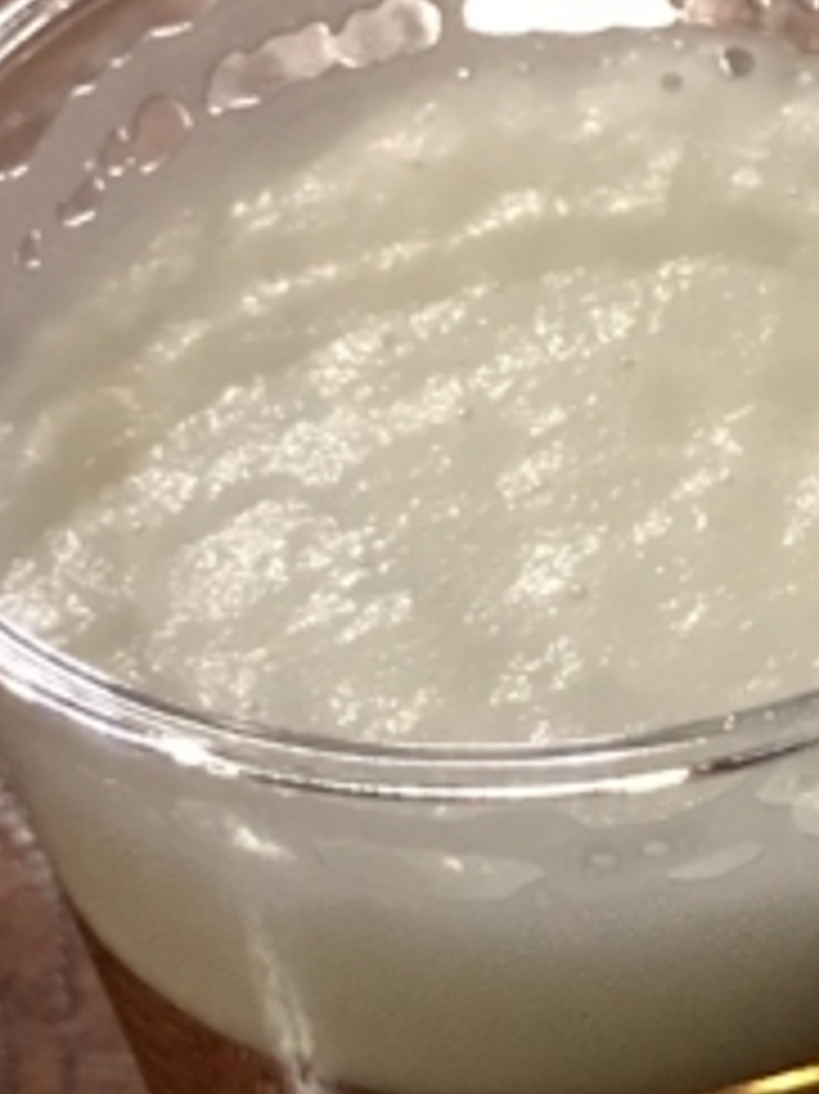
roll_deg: +3.1
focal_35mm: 118
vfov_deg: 16.7
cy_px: 500
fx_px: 3726
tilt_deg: -44.2
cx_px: 1053
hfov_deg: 12.2
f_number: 1.8
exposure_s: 1/5
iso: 100
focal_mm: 3.99
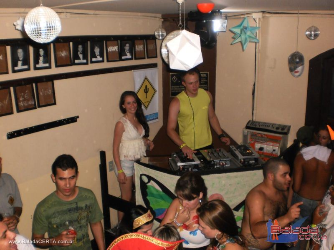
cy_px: 125
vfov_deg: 39.7
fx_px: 347
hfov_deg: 51.4
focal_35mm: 36
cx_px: 167
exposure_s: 1/30
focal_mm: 6.3
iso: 250
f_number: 3.1
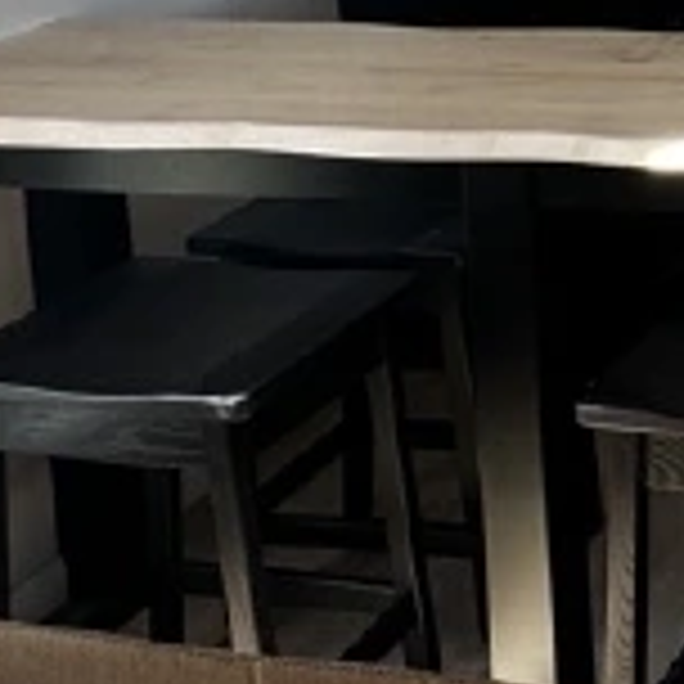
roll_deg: +2.1
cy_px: -328
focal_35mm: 65
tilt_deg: -2.6
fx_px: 1453
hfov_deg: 19.2
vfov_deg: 22.1
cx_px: 1269
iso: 50
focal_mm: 2.22
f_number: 2.2
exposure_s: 1/99
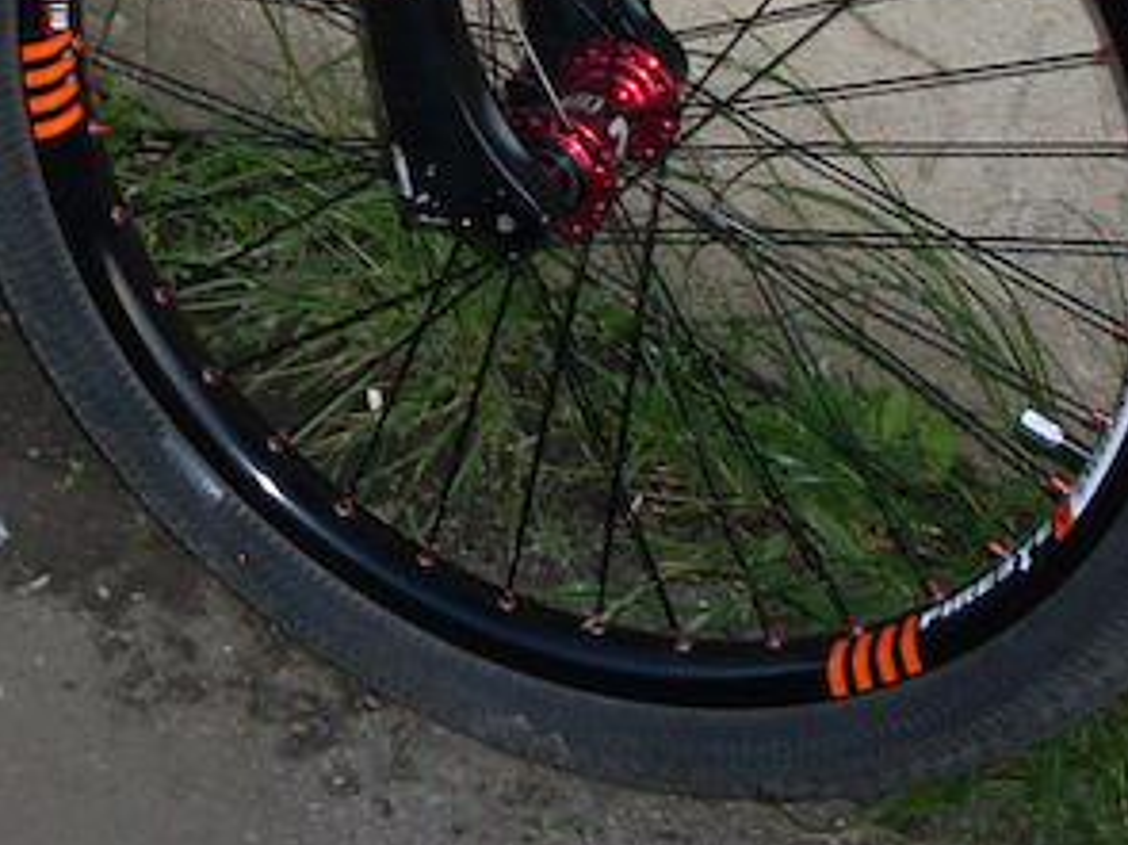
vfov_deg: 10.8
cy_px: -486
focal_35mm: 132
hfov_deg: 14.4
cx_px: -252
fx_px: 4300
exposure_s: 1/45
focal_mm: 6.3
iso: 100
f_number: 2.8
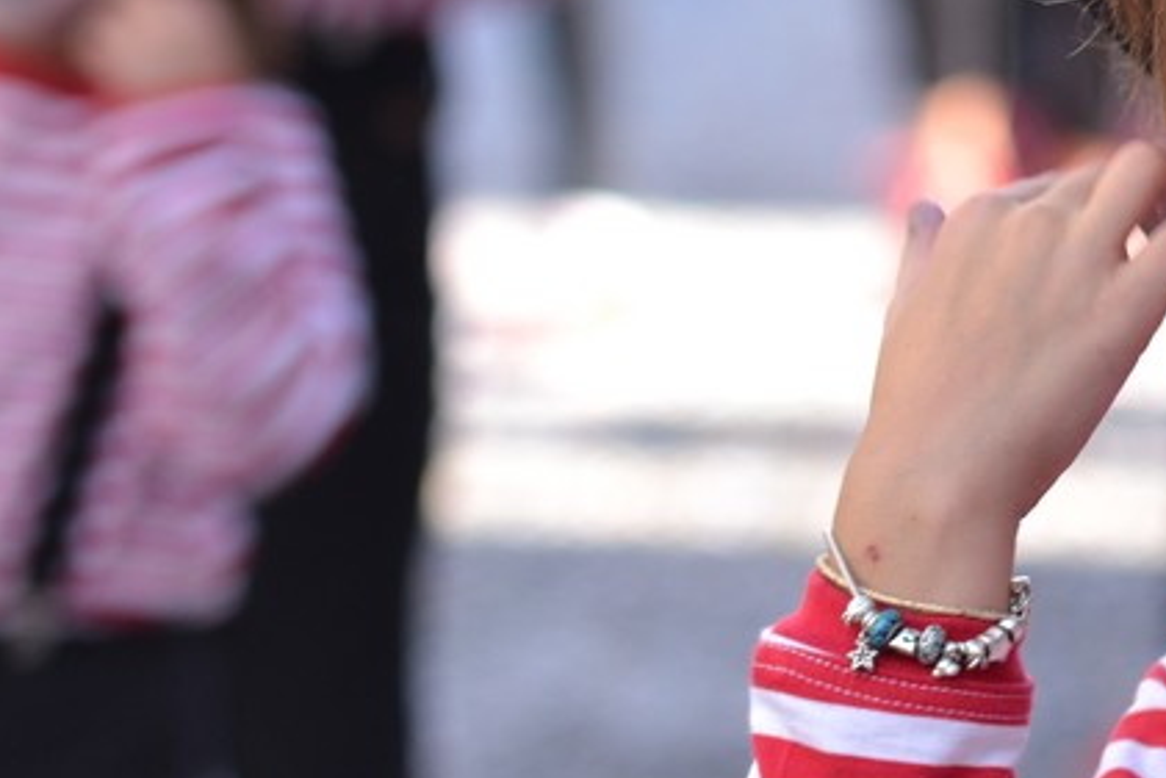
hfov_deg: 6.6
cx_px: 1385
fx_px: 10050
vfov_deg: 4.4
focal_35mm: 310
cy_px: 115
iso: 100
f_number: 3.2
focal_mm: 85
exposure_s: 1/200
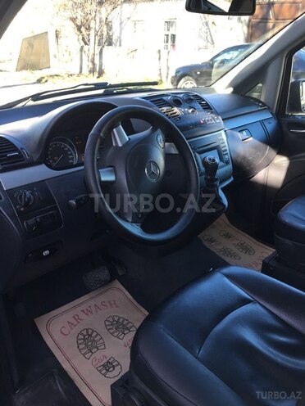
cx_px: 152
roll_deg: -2.7
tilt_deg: -24.9
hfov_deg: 48.2
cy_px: 203
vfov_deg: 61.7
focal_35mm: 29
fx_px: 341
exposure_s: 1/100
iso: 40
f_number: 2.2
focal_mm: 4.15
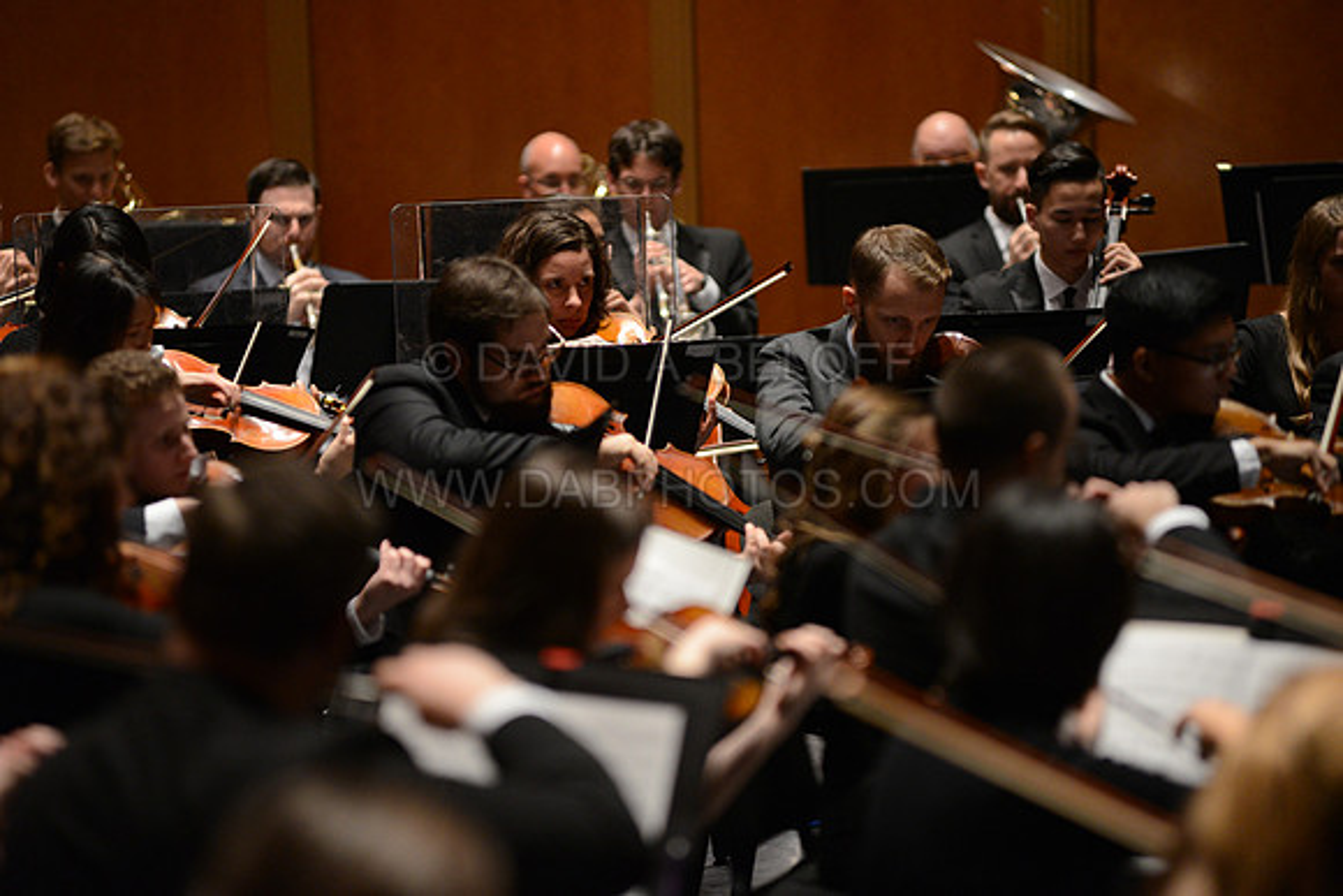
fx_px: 7463
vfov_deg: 6.9
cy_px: 448
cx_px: 672
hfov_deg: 10.3
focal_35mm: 200
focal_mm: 200
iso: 3200
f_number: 2.8
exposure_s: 1/250
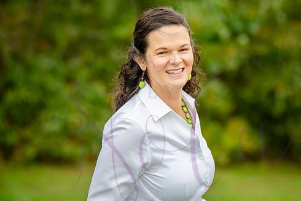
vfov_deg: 9.7
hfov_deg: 14.4
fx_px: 1188
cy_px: 91
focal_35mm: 142
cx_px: 173
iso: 1000
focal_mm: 120
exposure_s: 1/800
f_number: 4
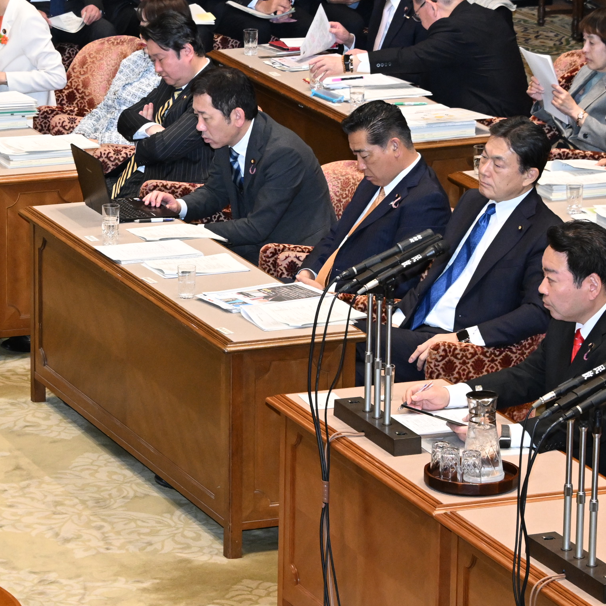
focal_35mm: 195
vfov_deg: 9.0
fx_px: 3862
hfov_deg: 8.9
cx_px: 111
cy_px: 231
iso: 4000
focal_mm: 85
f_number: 8
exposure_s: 1/160
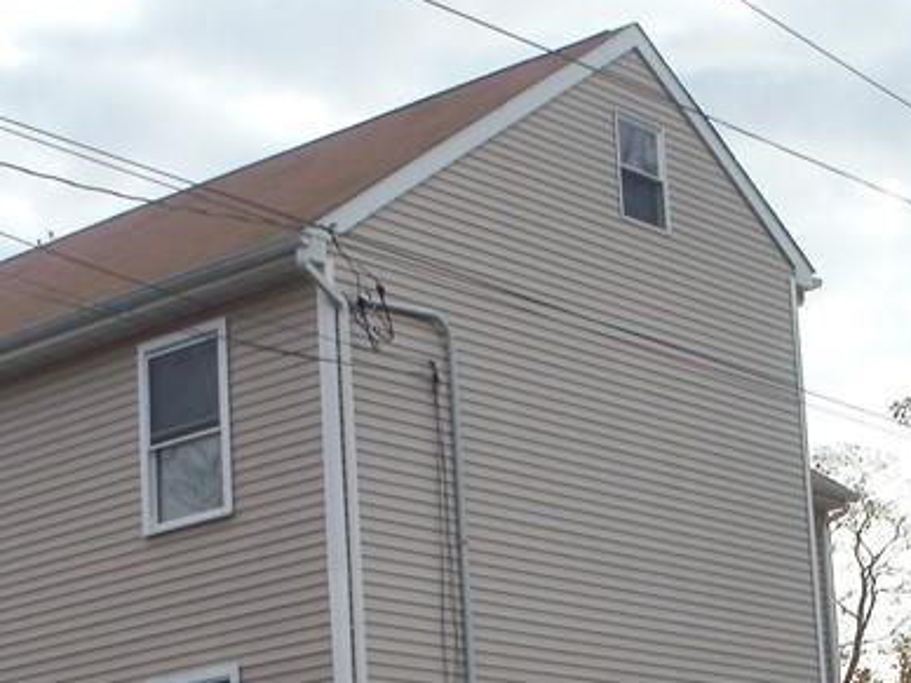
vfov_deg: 15.1
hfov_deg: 20.6
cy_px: 798
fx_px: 2500
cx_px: 488
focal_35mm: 95
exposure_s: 1/200
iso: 100
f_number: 5.6
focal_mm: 6.3
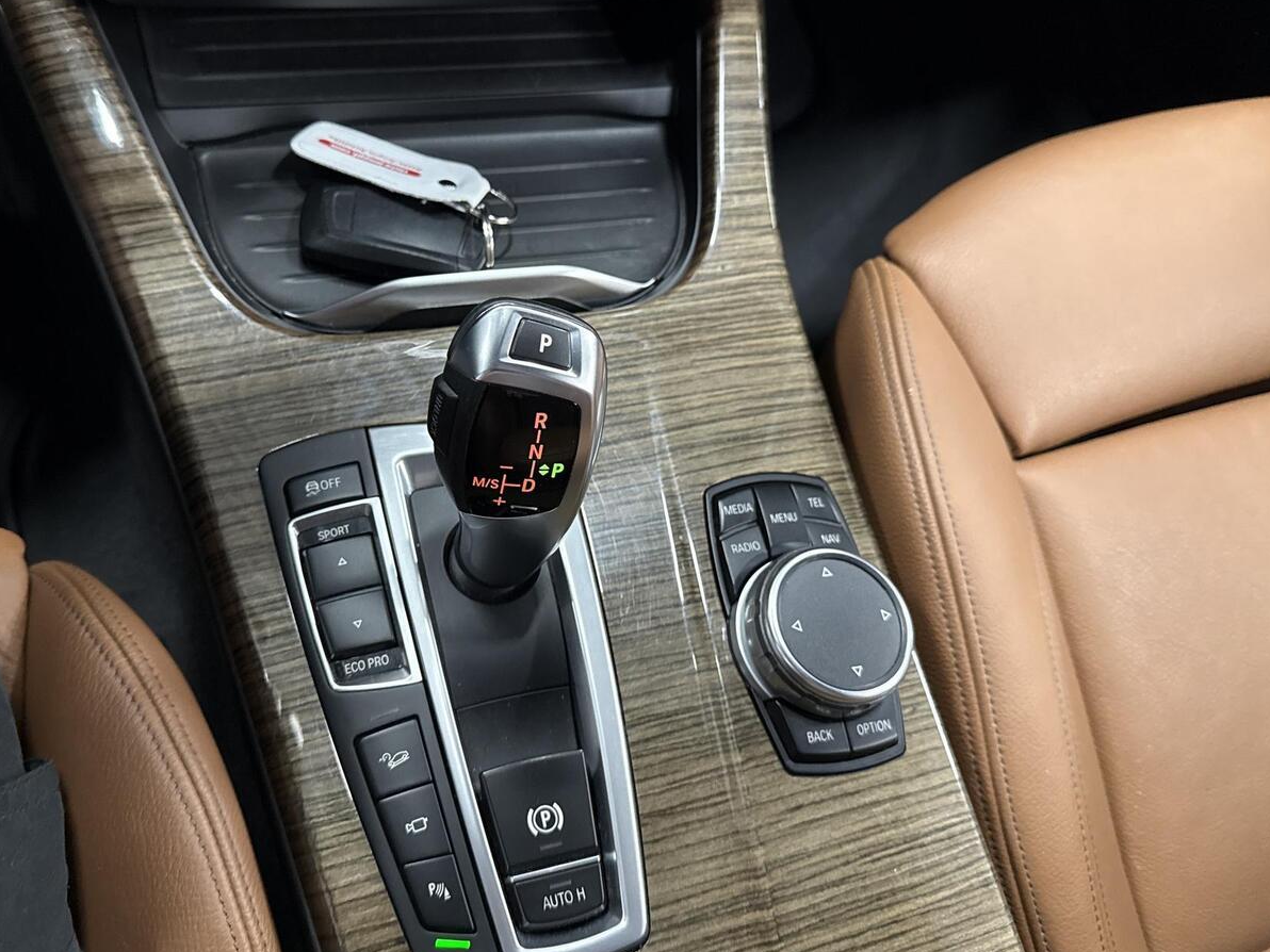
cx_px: 558
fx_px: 1064
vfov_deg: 48.1
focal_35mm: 29
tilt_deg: -66.0
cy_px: 425
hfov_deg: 61.5
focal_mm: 6.76
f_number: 1.78
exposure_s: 1/50
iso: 800
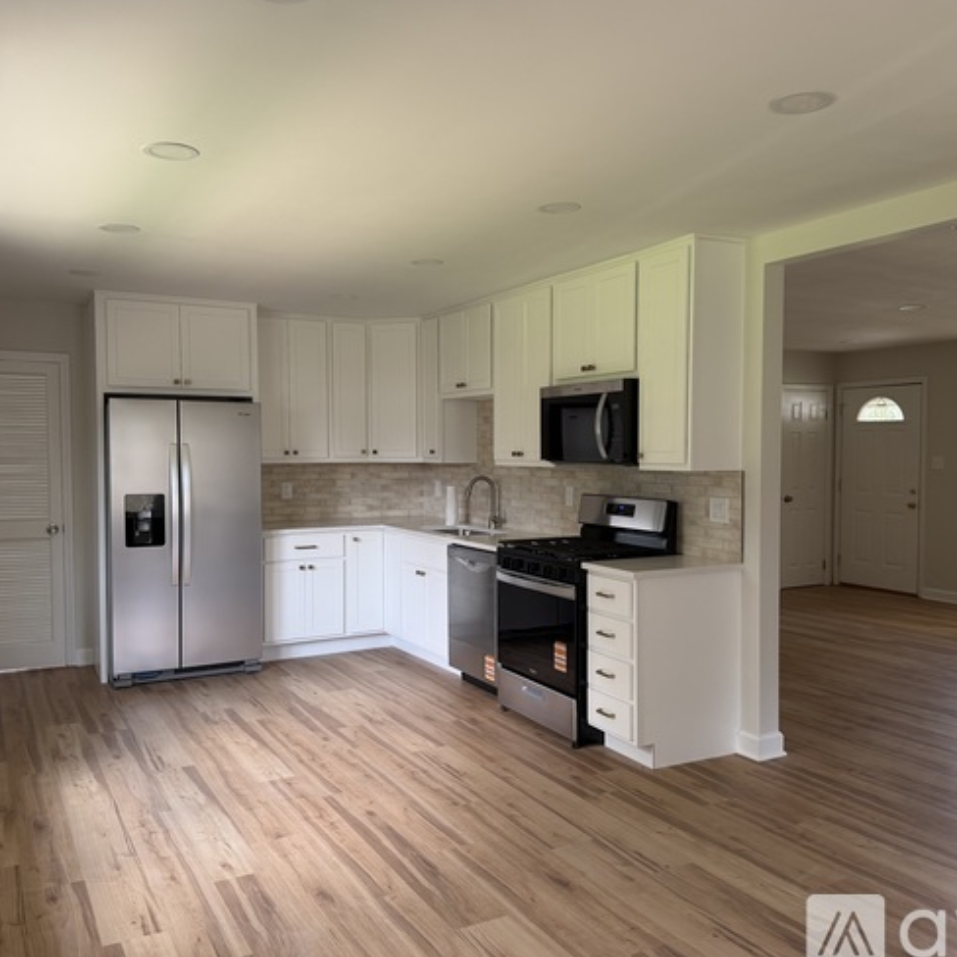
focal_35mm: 29
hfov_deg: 55.6
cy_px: 482
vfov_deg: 55.6
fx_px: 907
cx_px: 470
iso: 125
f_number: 1.78
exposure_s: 1/121
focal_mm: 6.76
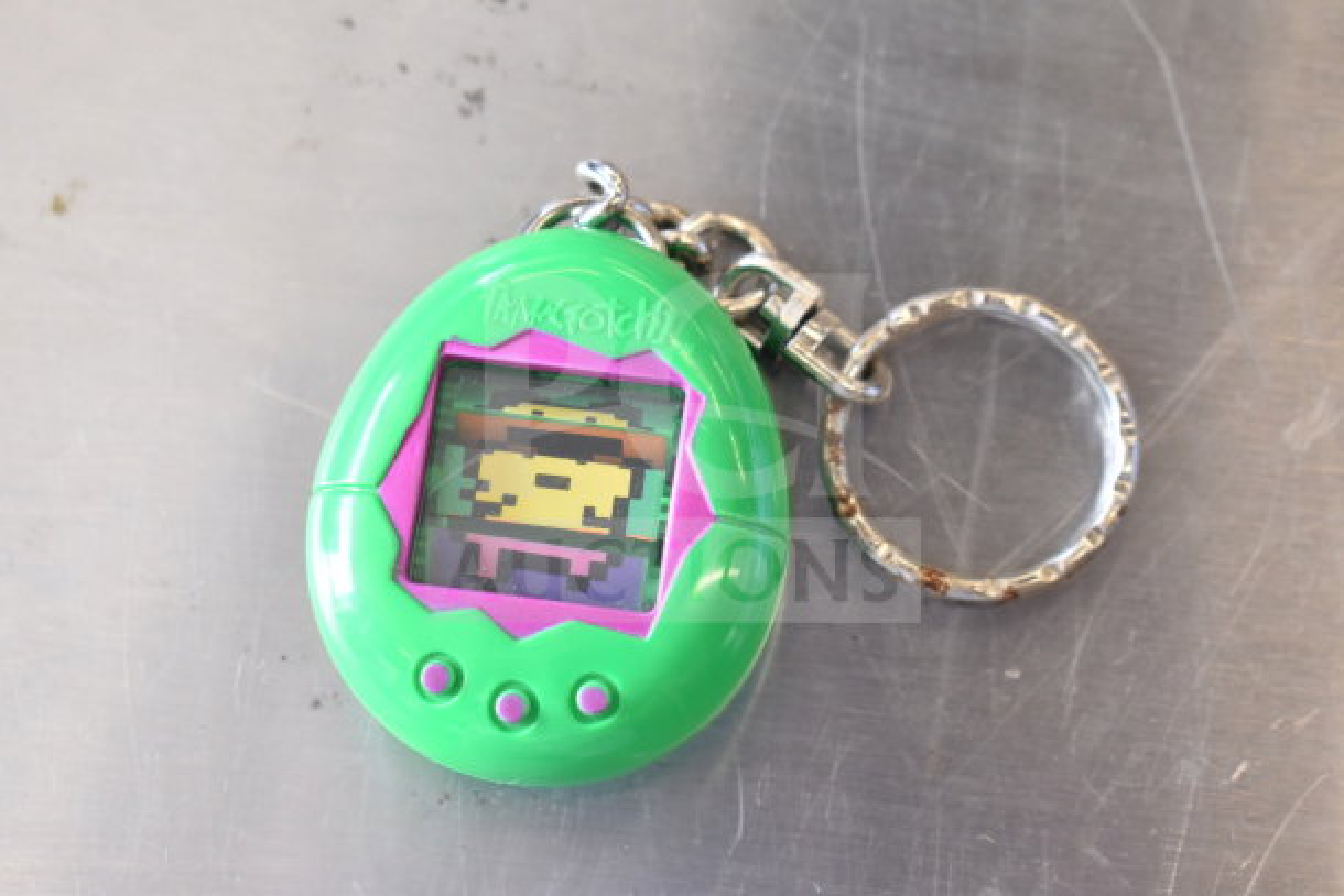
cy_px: 448
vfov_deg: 18.9
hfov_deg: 28.1
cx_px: 672
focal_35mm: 72
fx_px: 2688
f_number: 5.3
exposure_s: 1/80
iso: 1000
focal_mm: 48
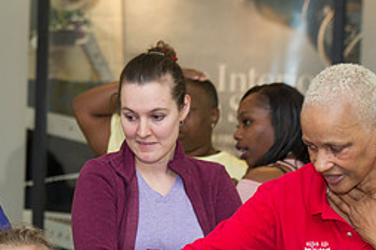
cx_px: 41
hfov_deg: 9.2
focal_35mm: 224
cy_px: 250
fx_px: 2338
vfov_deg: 6.1
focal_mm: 98
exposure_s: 1/125
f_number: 5
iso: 1250
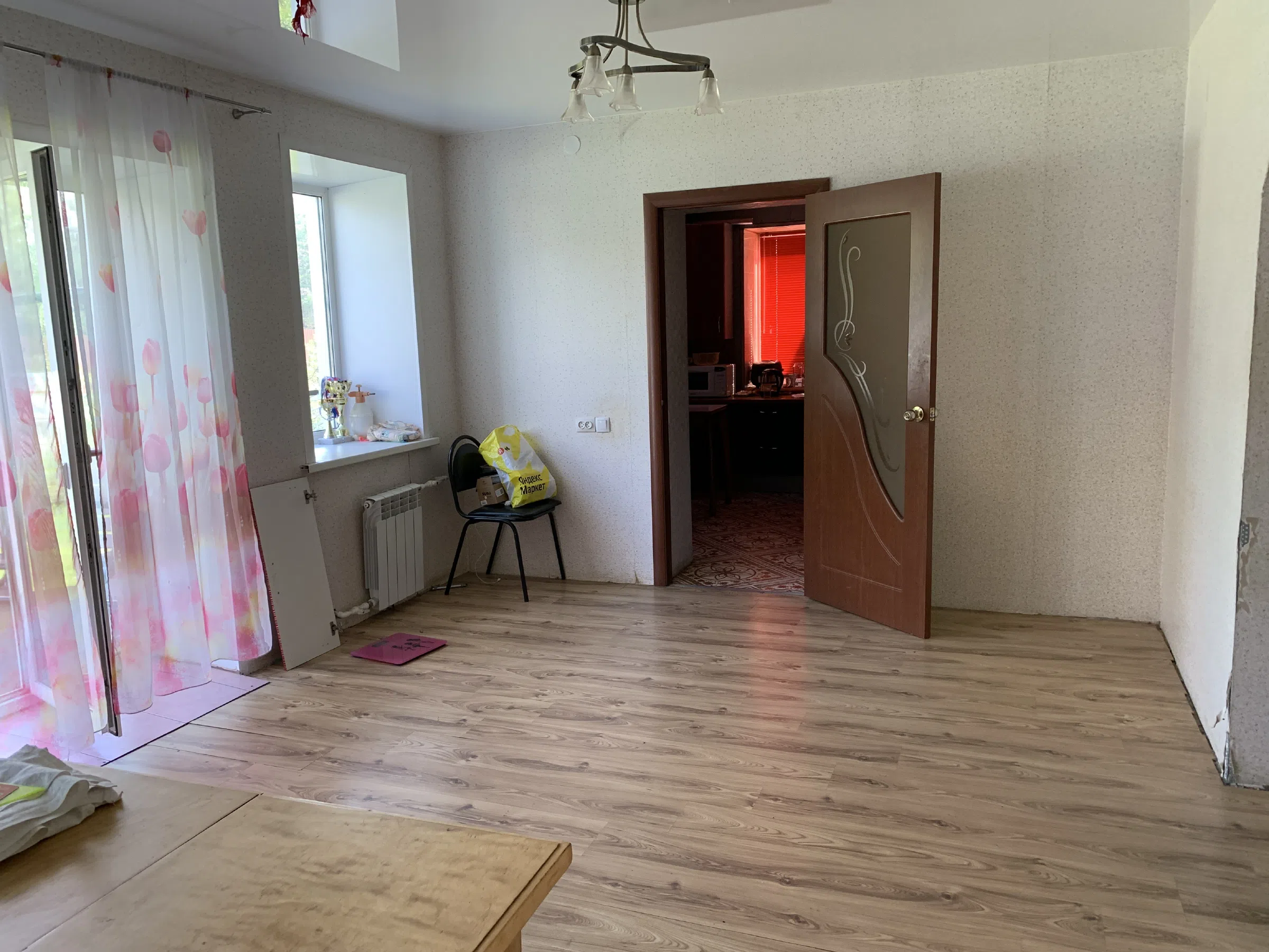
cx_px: 634
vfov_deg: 53.1
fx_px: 953
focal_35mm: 26
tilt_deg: -8.4
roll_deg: +1.5
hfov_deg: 67.3
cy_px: 476
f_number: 1.8
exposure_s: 1/98
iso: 100
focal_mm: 4.25
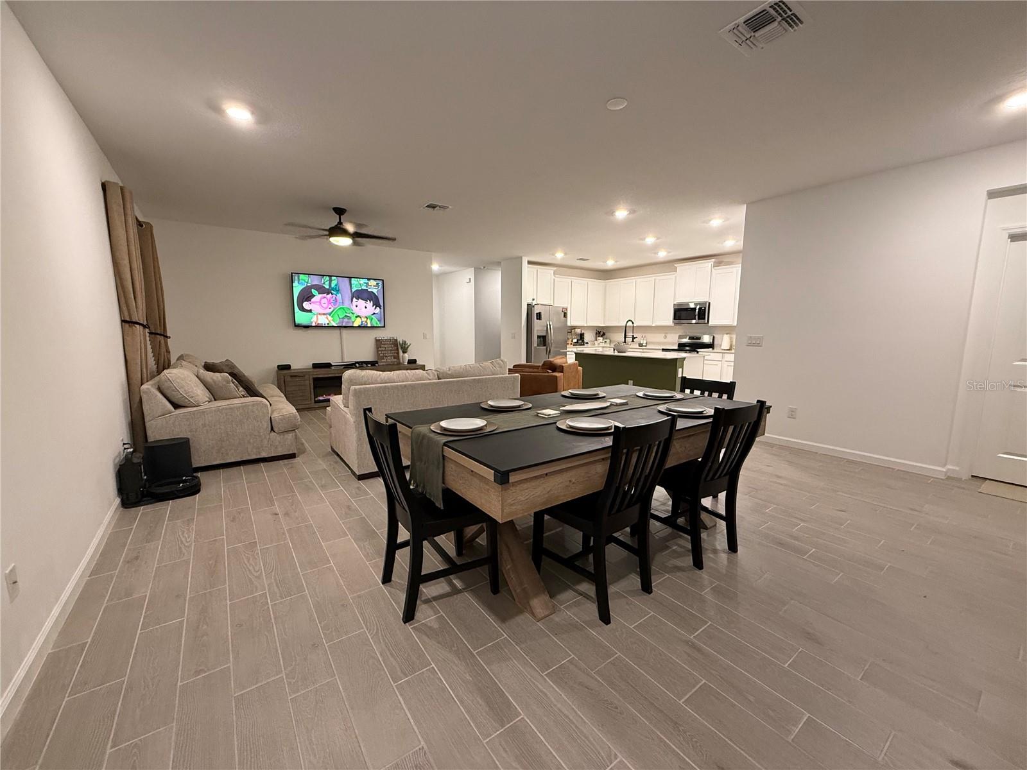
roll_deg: +0.1
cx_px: 514
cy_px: 385
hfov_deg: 102.1
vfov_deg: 85.7
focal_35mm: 14
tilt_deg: -6.8
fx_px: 415
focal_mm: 2.22
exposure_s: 1/60
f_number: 2.2
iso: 320
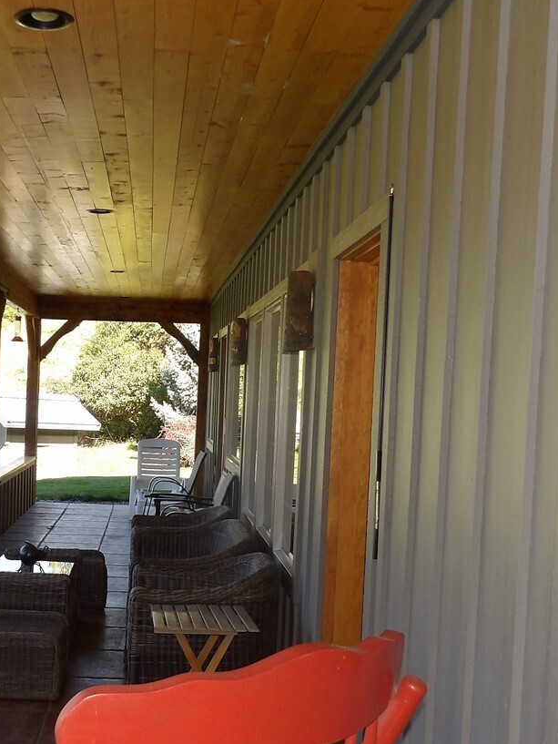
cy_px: 434
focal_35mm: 47
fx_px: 1010
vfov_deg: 40.3
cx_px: 96
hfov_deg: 30.0
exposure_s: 1/174
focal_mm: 4.3
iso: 100
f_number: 3.2
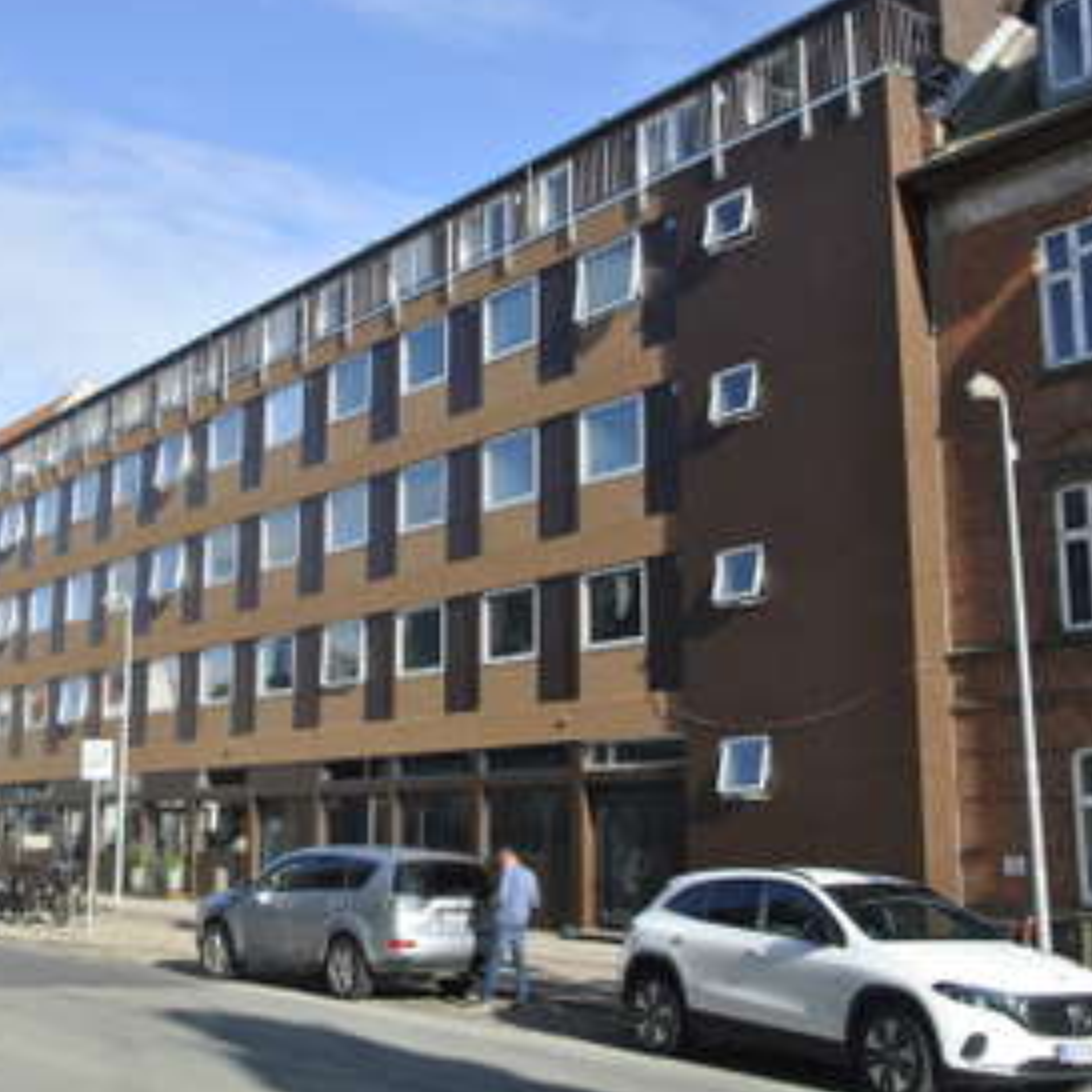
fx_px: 1535
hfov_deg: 39.0
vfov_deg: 39.2
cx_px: 424
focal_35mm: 43
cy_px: 540
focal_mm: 22
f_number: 7.1
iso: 100
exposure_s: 1/200
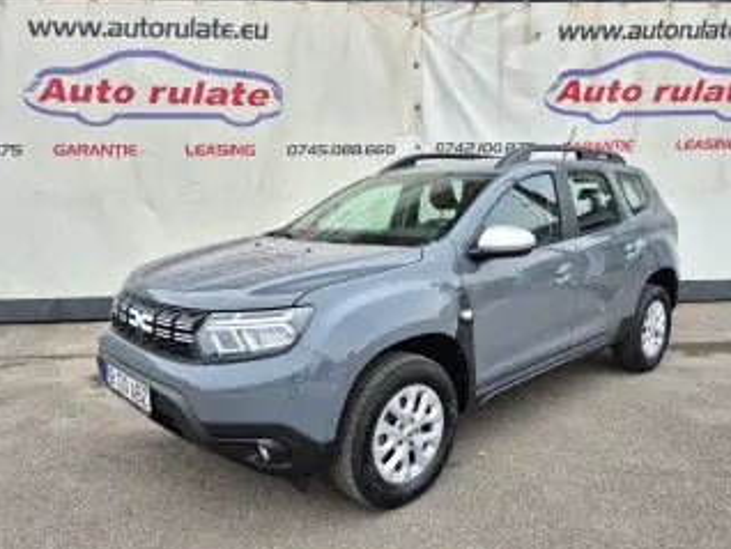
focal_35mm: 26
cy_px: 306
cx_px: 411
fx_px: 549
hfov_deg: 67.0
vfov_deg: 53.0
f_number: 1.8
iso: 25
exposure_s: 1/408
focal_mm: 5.4
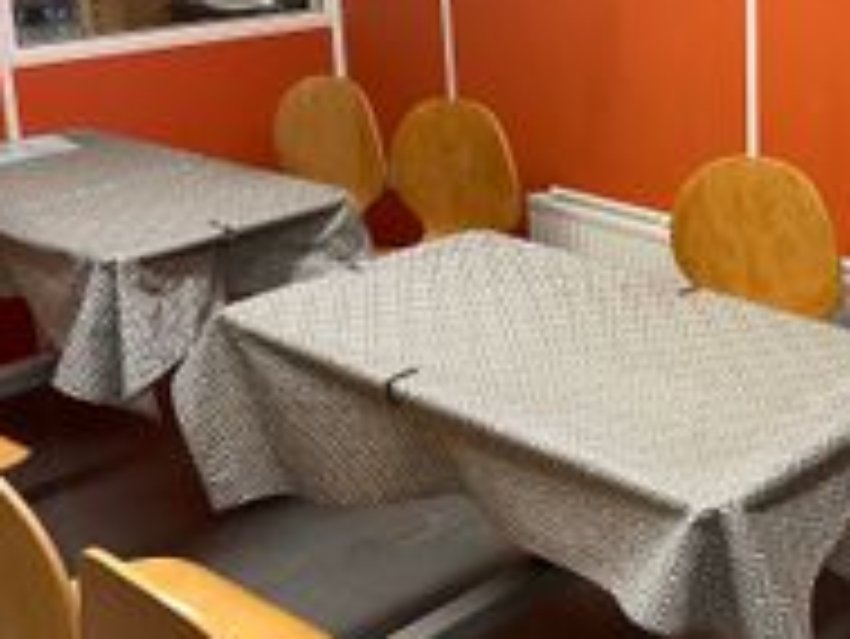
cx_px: 783
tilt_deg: -13.5
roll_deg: -0.5
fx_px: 1351
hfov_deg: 32.9
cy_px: 140
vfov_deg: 26.2
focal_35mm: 55
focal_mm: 5.1
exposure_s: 1/50
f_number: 1.6
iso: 80
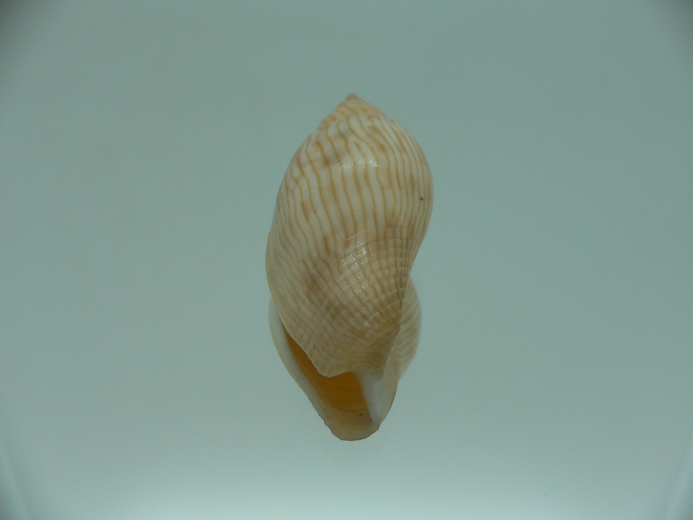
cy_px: 260
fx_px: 701
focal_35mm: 35
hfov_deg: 52.6
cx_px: 346
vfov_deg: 40.7
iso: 80
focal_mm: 4.6
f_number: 2.8
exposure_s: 1/60
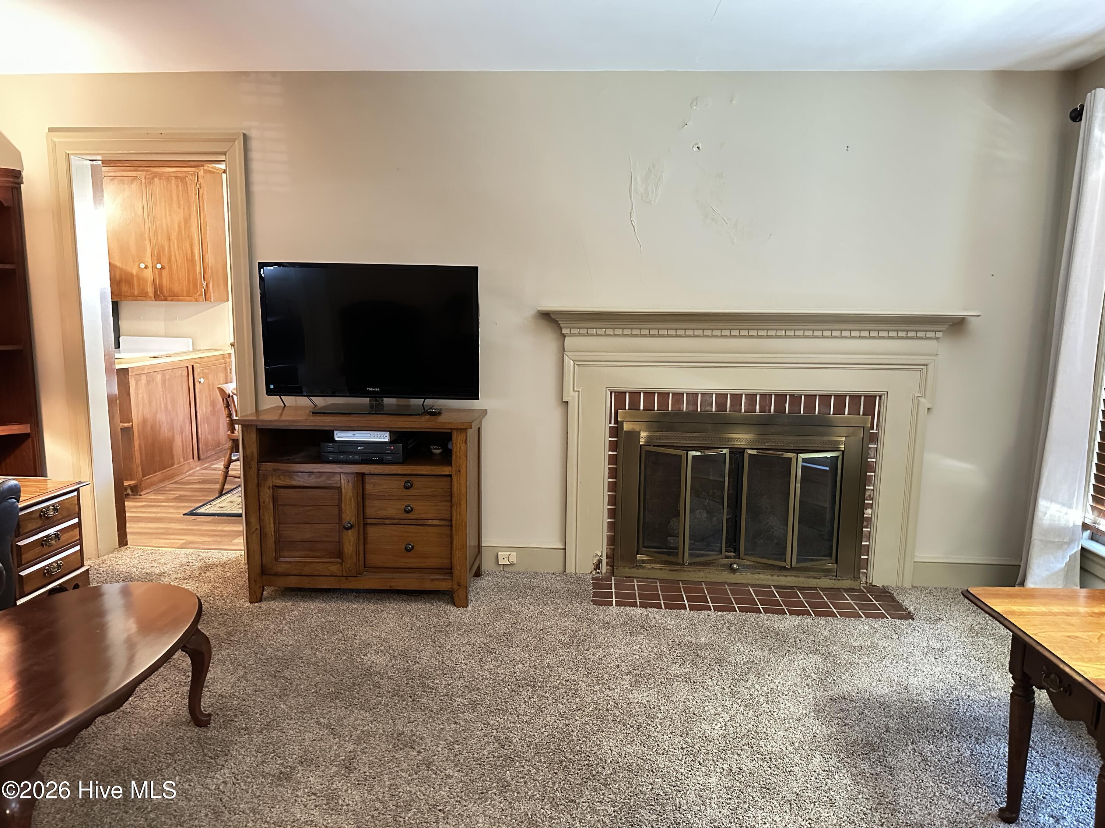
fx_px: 766
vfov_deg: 56.8
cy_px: 414
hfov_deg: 71.6
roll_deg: -1.2
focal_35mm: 24
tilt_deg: -8.6
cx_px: 552
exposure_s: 1/24
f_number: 1.78
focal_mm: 6.86
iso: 1600
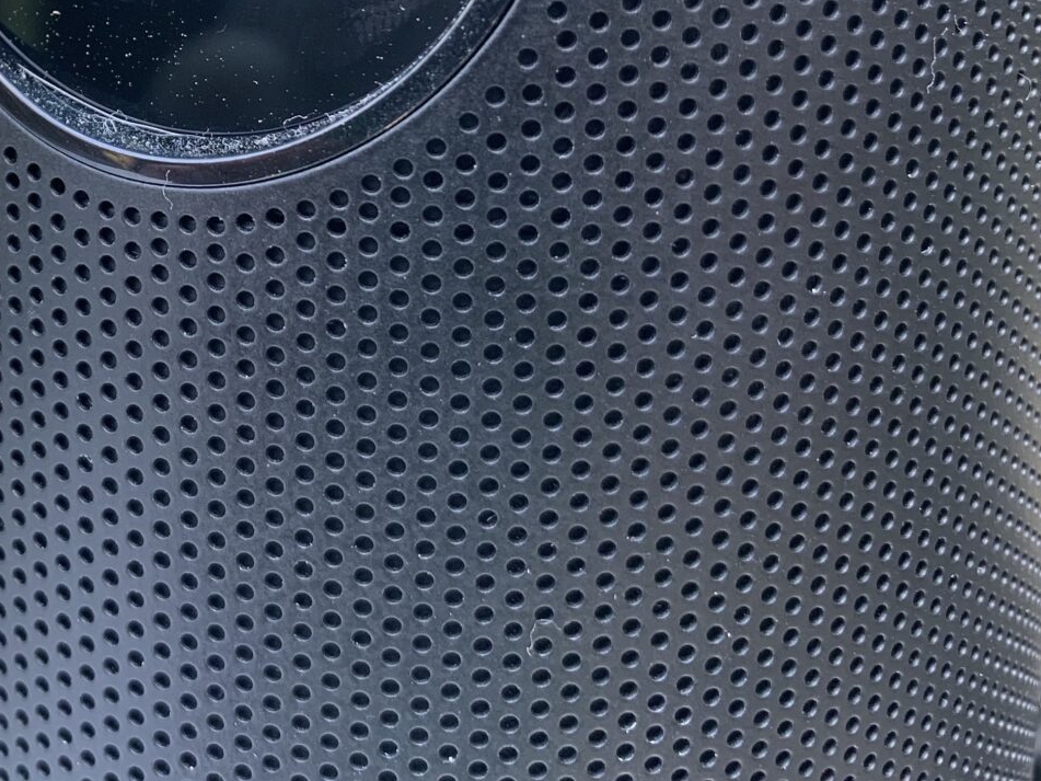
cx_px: 24
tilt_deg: -9.6
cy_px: -42
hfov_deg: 31.9
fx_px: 1684
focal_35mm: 56
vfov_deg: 24.6
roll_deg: +2.1
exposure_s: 1/121
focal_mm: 4.25
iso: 64
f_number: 1.8
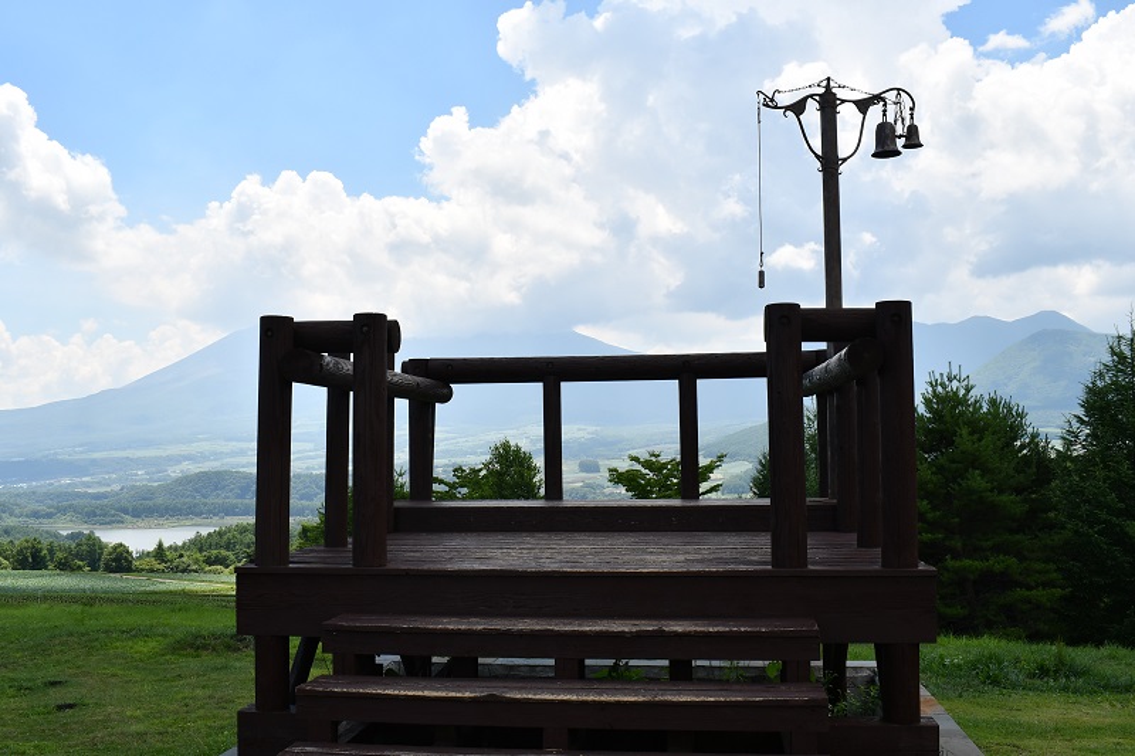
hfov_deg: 53.1
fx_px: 1135
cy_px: 378
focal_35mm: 36
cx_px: 568
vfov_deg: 36.9
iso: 100
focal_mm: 18
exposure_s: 1/250
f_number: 8
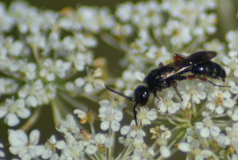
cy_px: 60
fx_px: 4450
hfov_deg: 3.1
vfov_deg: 2.1
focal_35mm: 672
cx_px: 165
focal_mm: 300
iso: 250
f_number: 5.6
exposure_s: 1/2000
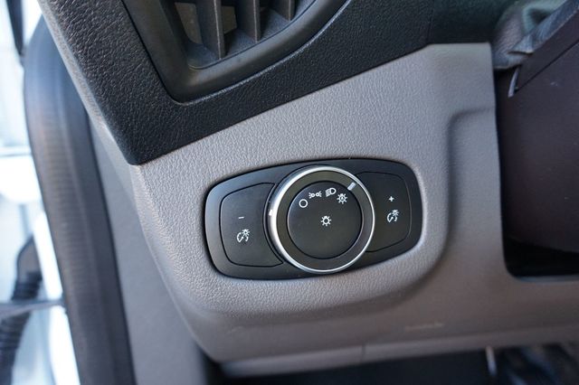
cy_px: 192
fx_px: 386
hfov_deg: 73.8
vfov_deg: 53.1
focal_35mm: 24
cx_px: 290
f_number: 4
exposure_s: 1/60
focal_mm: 16
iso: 800
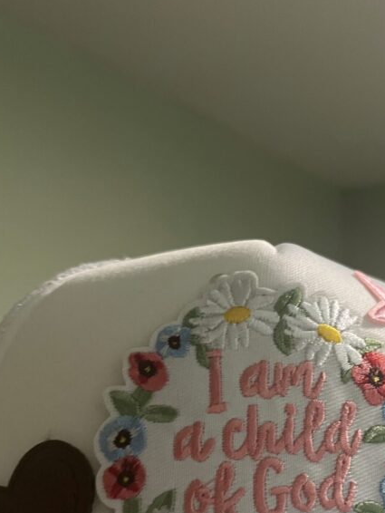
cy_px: 411
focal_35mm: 47
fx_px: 696
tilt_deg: -3.3
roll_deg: +0.9
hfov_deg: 30.5
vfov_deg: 38.9
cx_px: 278
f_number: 1.6
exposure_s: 1/60
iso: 160
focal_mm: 5.1
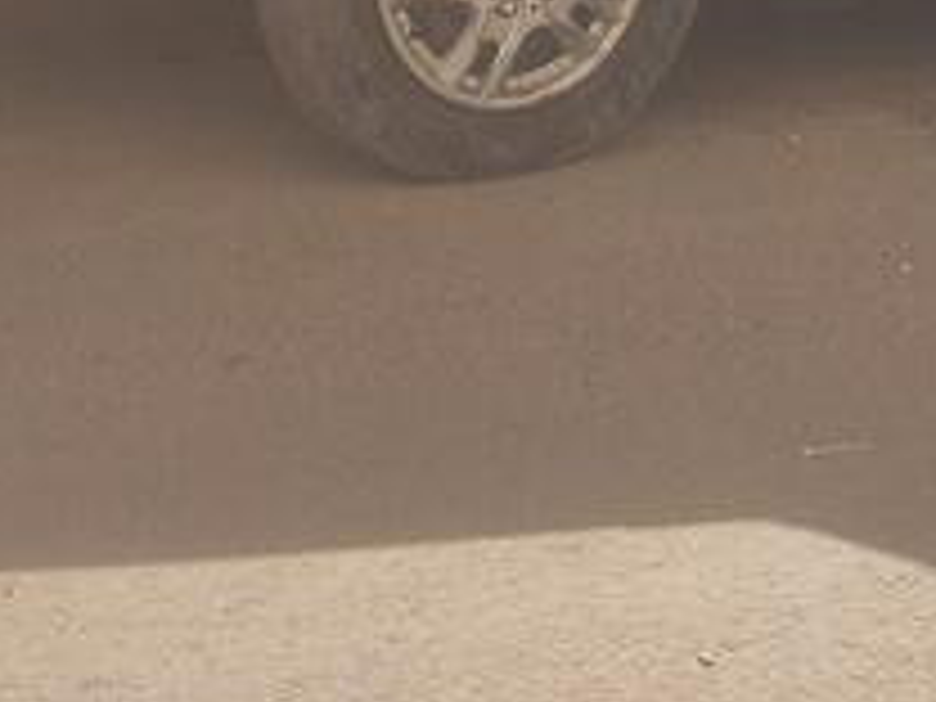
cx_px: 1156
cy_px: -241
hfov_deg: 16.6
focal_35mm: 113
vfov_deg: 12.6
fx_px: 3055
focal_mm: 4.71
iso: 50
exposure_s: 1/1515
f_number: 1.79
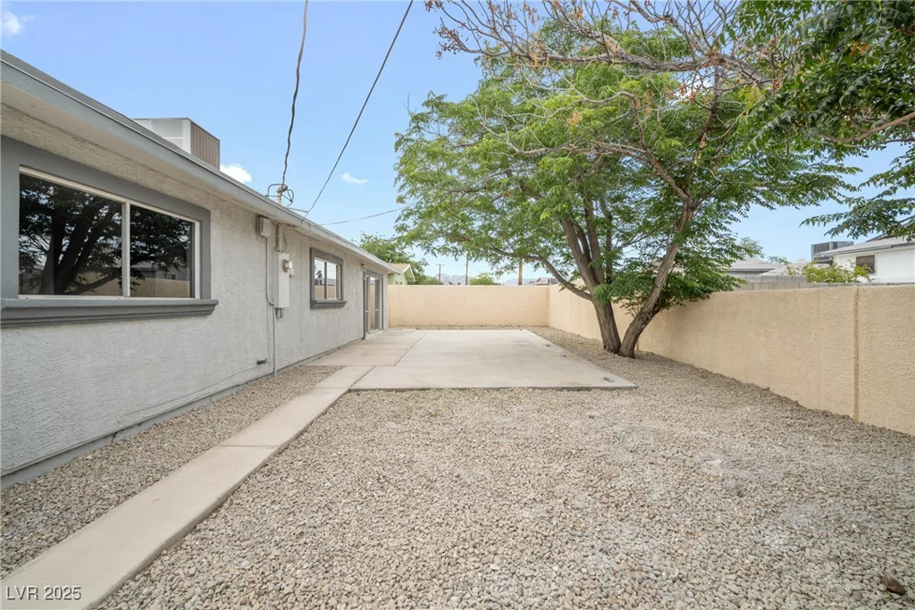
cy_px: 305
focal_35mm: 14
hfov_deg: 104.2
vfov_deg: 81.2
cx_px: 458
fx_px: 356
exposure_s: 1/100
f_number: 9
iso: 100
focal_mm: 14
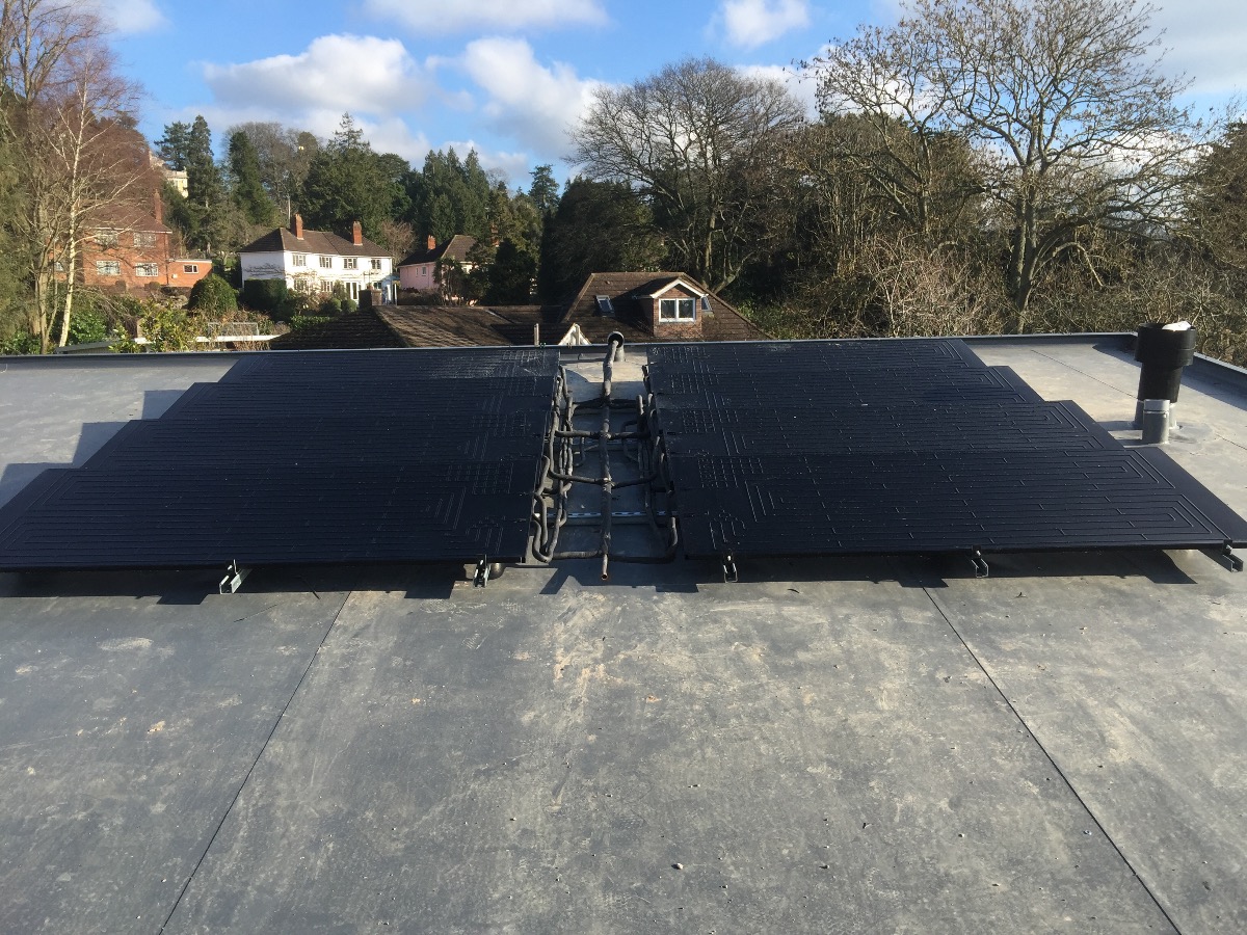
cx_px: 624
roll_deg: +1.3
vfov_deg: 48.2
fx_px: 1045
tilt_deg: -7.3
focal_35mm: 29
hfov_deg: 61.7
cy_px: 468
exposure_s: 1/732
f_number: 2.2
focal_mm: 4.15
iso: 32
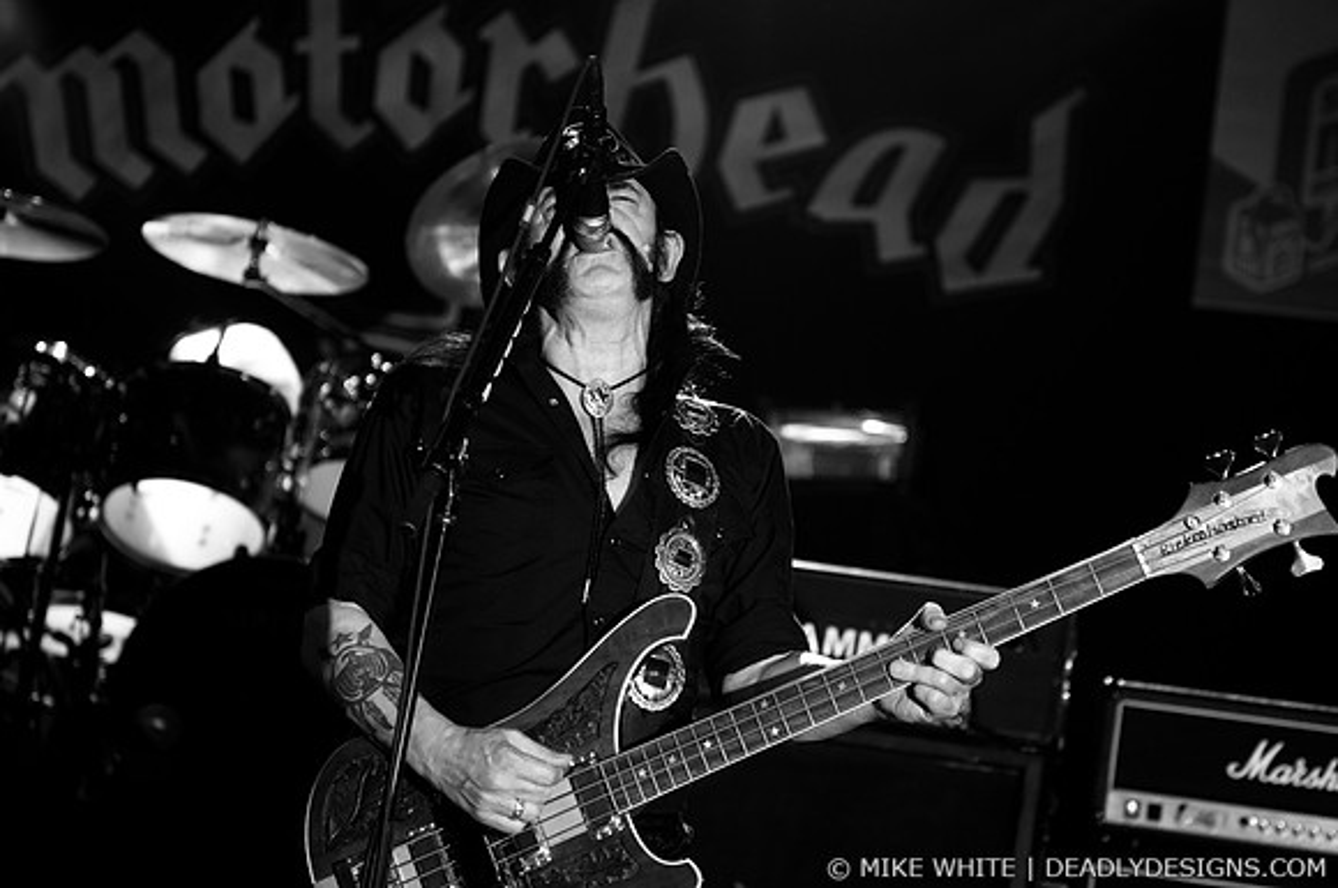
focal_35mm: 105
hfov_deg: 19.5
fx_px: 3897
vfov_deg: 13.0
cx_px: 669
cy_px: 444
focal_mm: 70
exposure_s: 1/60
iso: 800
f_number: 2.8
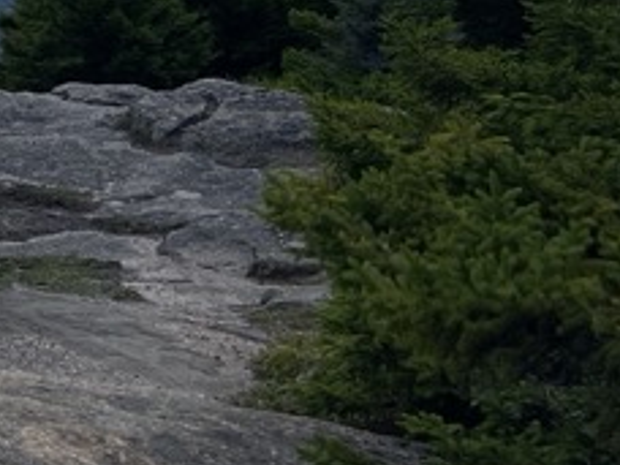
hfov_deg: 13.9
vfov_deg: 12.2
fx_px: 2096
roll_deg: +0.9
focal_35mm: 117
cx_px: -674
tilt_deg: -2.9
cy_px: -179
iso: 50
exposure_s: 1/10989
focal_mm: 5.1
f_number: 1.6
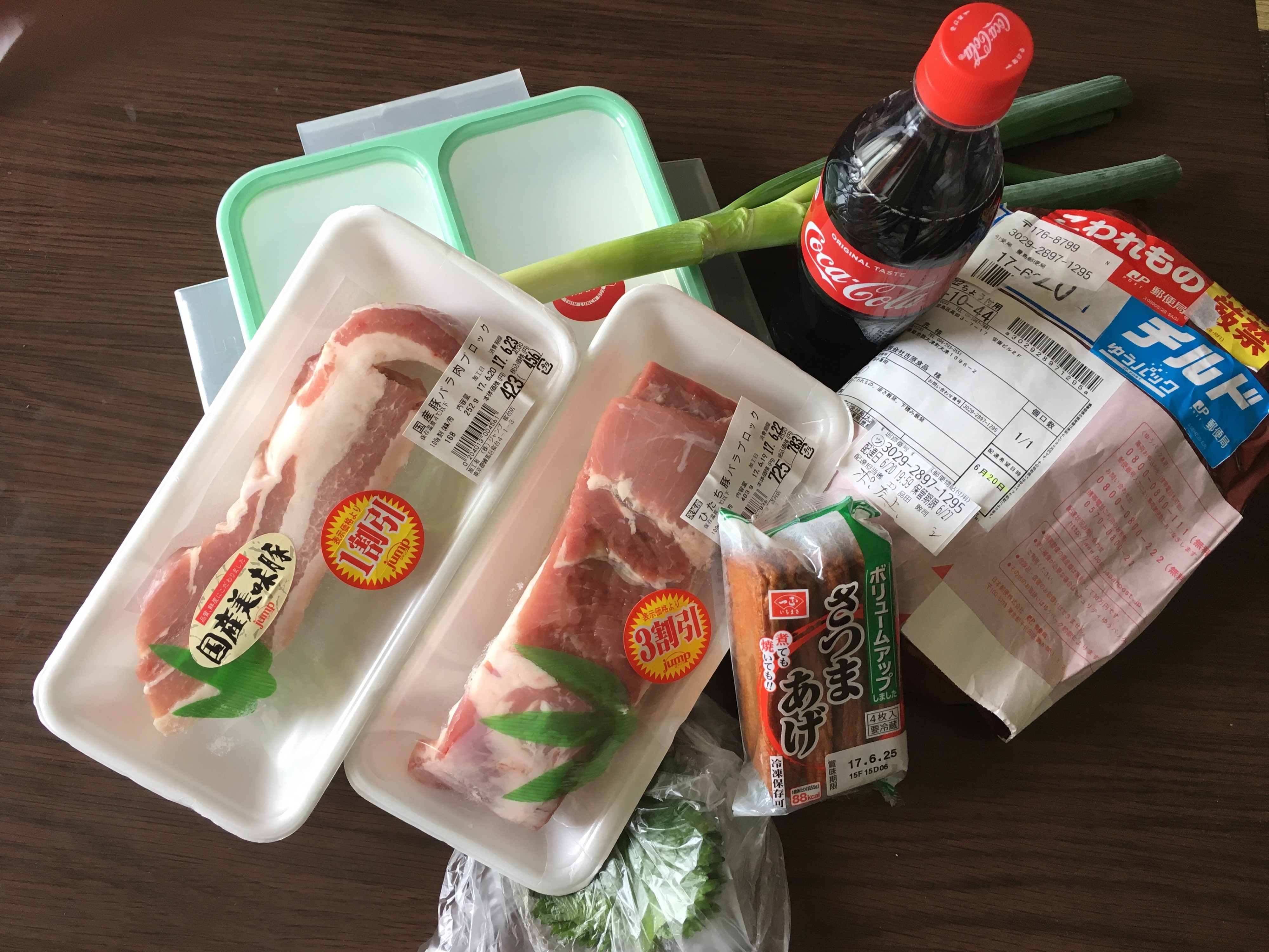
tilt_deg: -71.8
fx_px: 1063
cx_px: 634
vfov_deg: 48.2
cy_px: 476
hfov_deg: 61.7
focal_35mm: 29
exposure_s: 1/30
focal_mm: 4.15
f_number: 2.2
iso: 32
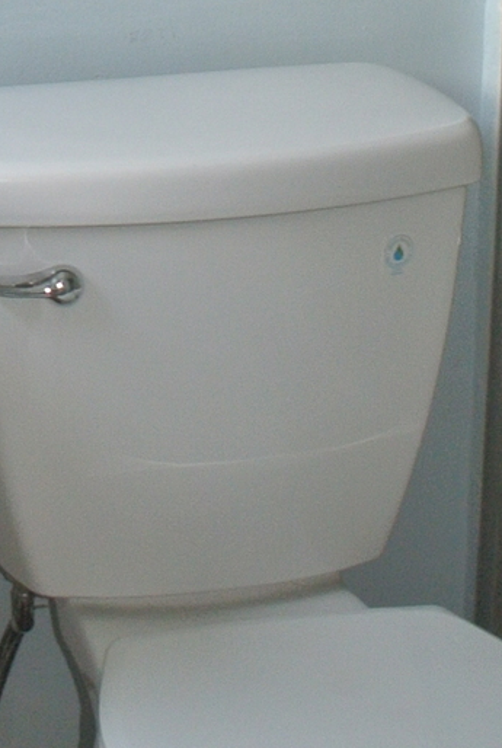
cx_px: -350
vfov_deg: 15.3
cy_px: -458
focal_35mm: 121
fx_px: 2519
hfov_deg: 10.8
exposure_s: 1/60
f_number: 2.8
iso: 220
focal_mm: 10
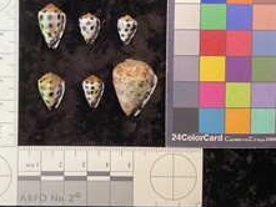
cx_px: 95
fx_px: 367
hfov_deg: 40.8
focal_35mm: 46
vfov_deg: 31.2
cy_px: 65
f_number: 1.8
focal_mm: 3
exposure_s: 1/50
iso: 64
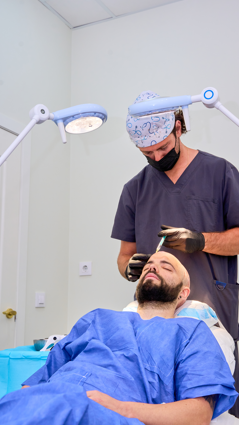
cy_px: 211
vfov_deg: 42.9
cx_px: 142
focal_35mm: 48
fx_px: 541
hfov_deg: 24.9
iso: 800
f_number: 7.1
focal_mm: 45
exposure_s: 1/160
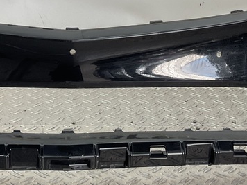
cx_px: 61
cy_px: -1
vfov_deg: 17.6
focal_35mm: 82
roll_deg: -1.7
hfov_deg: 23.6
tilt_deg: -12.3
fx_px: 585
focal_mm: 3
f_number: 1.8
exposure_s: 1/120
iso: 20
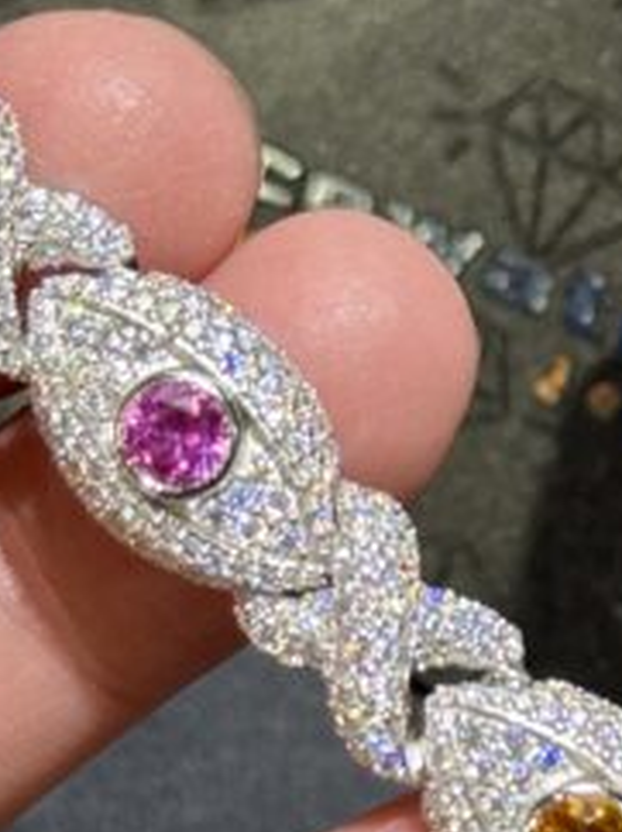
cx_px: 550
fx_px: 3816
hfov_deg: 9.3
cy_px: 574
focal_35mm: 159
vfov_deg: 12.4
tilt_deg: -45.3
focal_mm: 6.76
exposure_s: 1/100
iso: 100
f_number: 1.78
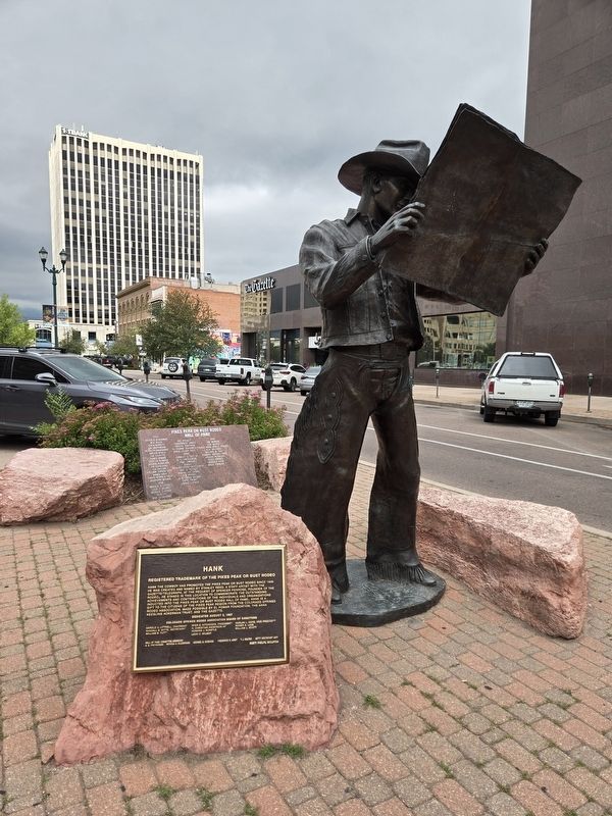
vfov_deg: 73.9
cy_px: 408
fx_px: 542
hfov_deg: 58.9
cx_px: 306
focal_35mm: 23
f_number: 1.8
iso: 25
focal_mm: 5.4
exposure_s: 1/750
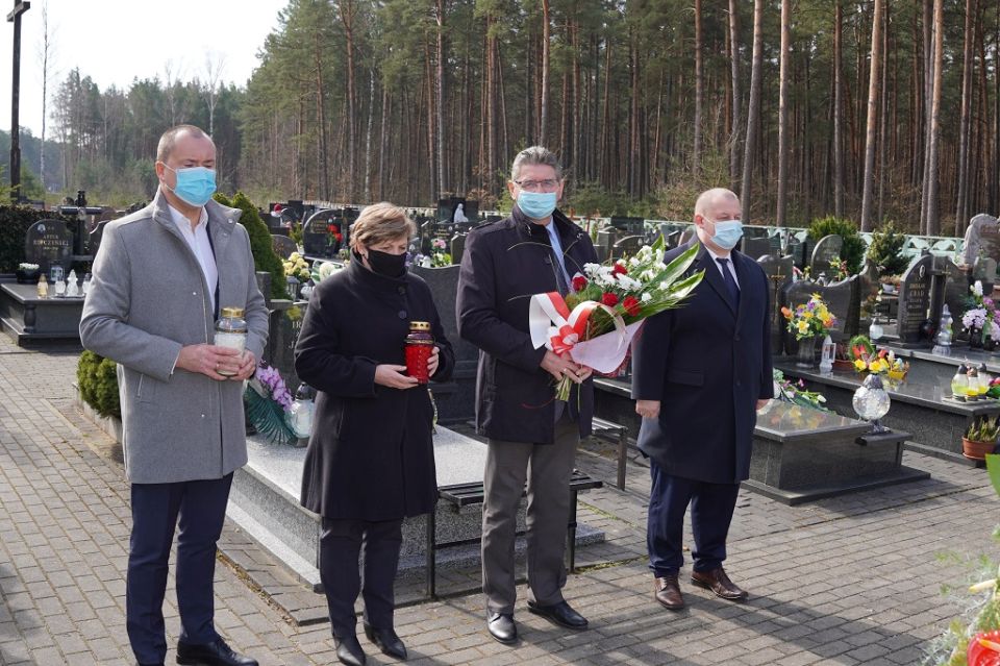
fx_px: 999
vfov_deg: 36.8
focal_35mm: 36
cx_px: 500
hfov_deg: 53.2
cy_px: 333
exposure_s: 1/200
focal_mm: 24
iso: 100
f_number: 5.6
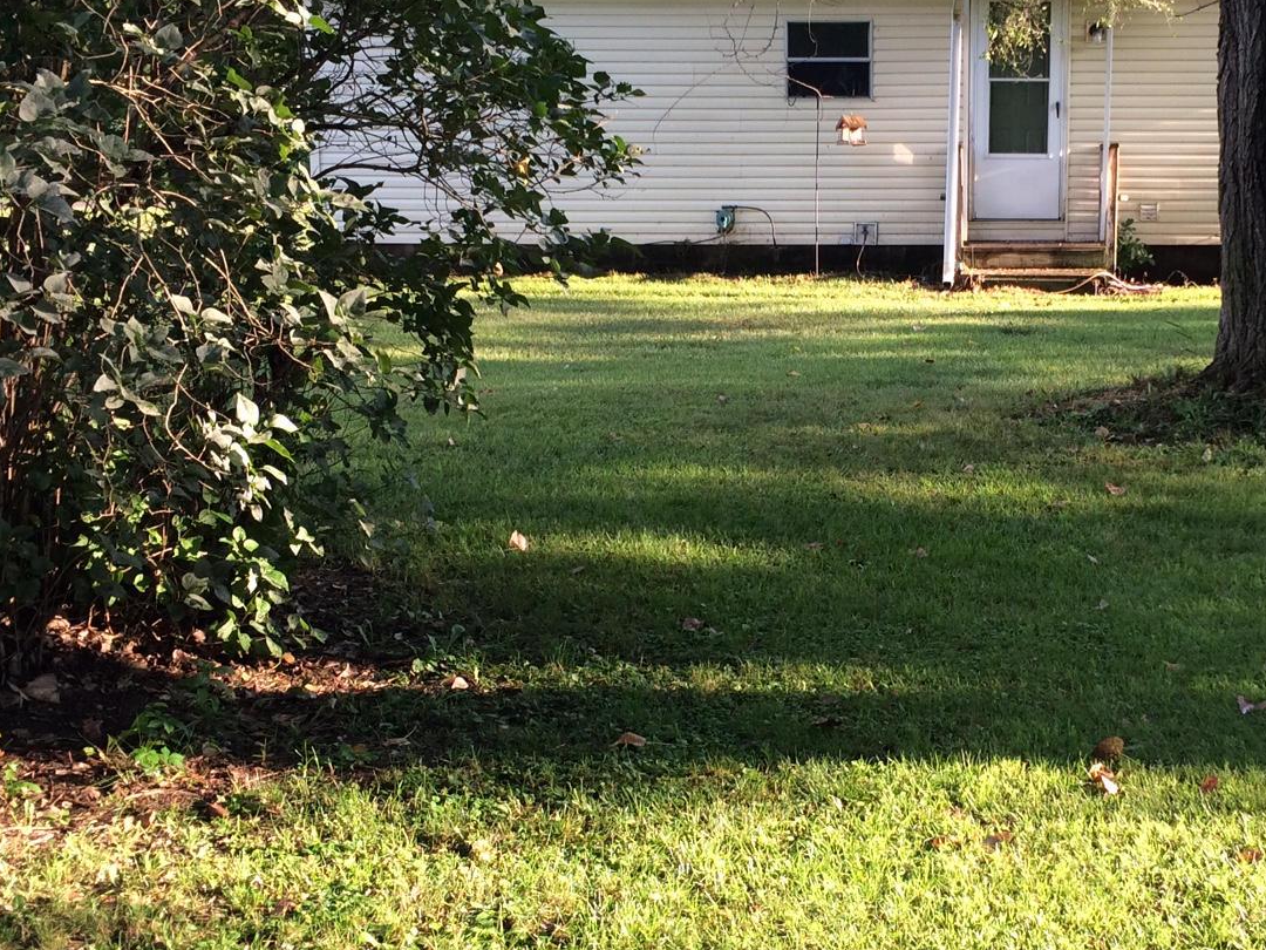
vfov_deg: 26.6
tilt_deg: -8.7
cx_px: 860
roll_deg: +0.3
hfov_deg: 34.6
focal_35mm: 55
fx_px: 2011
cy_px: 483
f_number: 2.2
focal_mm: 4.15
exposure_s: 1/120
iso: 40
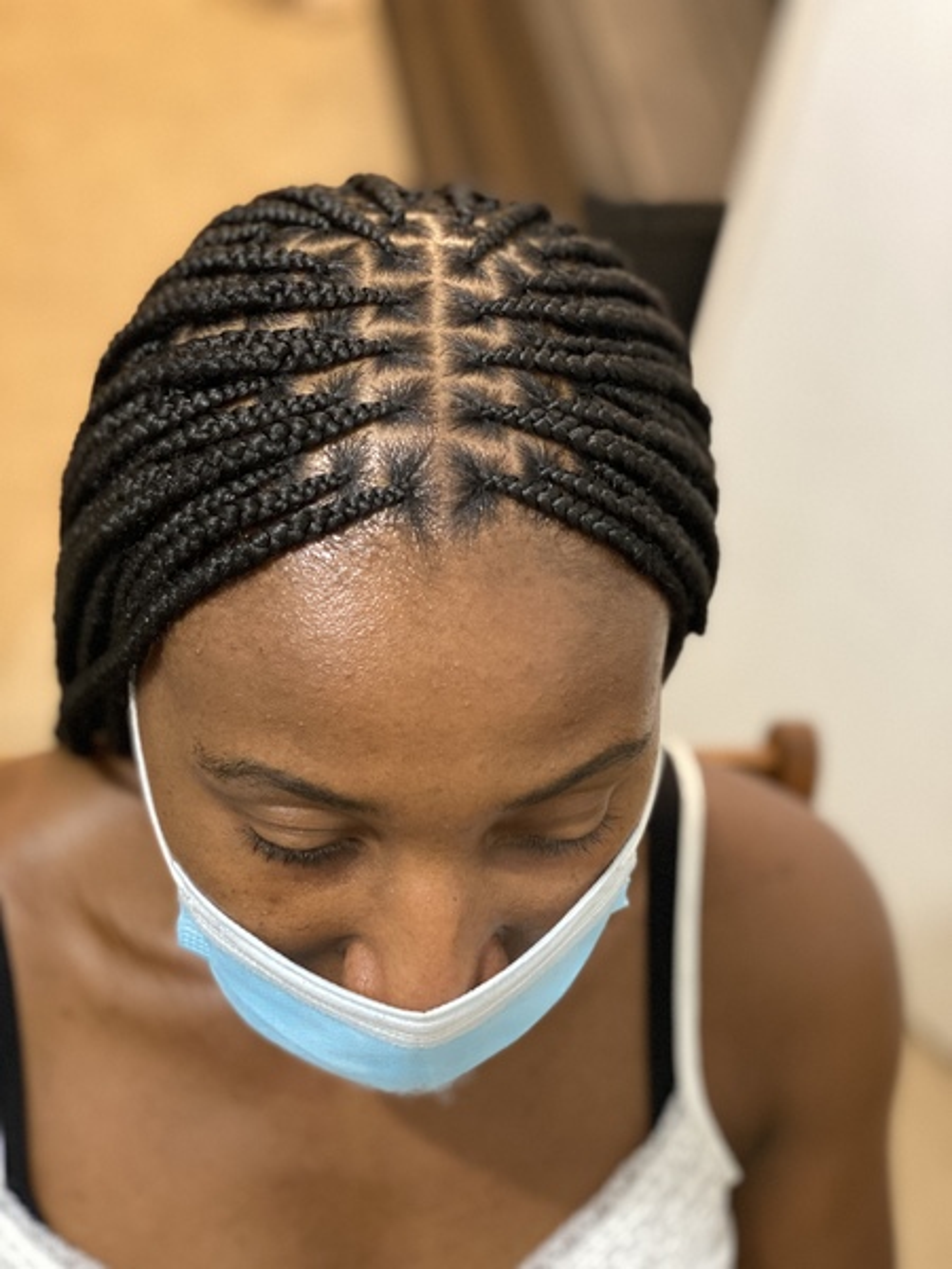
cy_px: 634
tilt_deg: -49.0
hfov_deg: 28.0
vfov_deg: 36.8
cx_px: 476
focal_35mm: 52
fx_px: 1907
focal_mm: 6
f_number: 2
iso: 320
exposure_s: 1/25
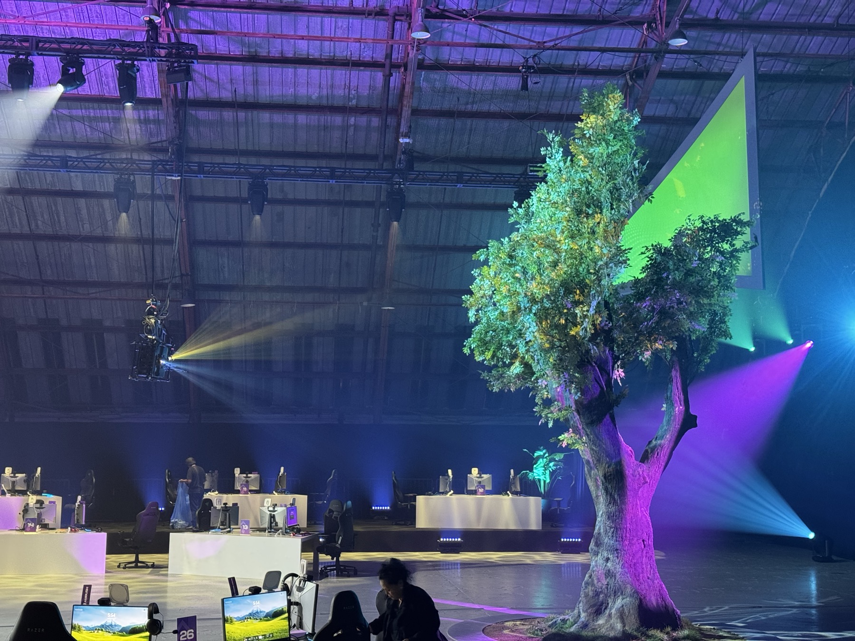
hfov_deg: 39.7
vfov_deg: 30.3
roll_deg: -0.8
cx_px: 428
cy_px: 320
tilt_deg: +5.1
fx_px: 1186
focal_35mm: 48
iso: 500
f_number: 1.78
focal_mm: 6.76
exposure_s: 1/40
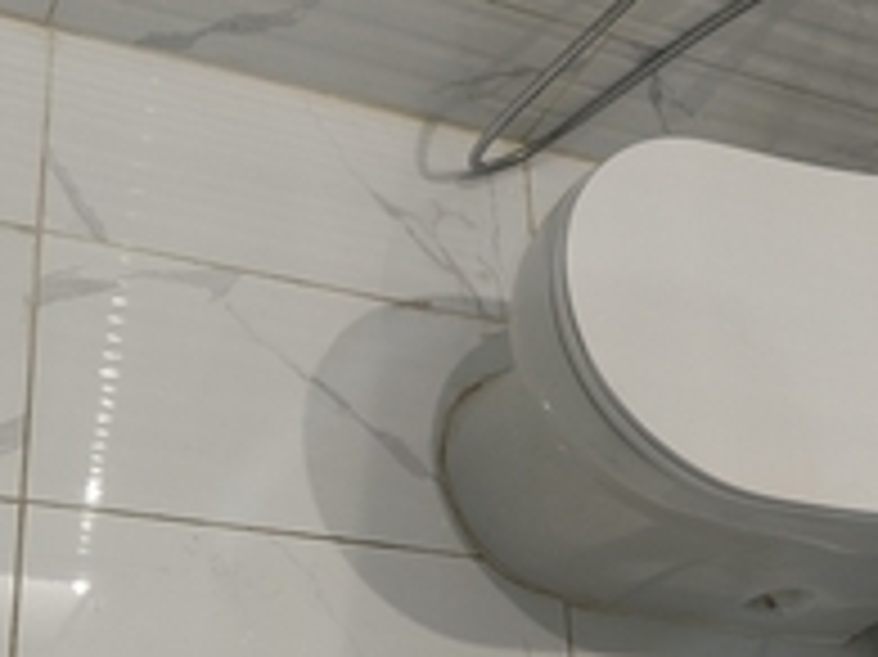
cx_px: 371
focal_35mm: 61
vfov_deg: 23.9
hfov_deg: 31.6
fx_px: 1546
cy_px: 443
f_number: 1.8
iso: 390
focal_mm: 4.7
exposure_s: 1/60
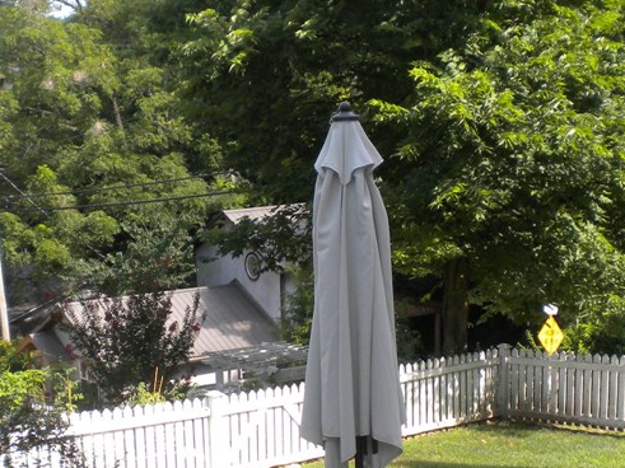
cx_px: 298
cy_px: 451
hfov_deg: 26.7
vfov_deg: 19.6
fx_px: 1318
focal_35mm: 73
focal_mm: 6.3
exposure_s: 1/217
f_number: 4.6
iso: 113
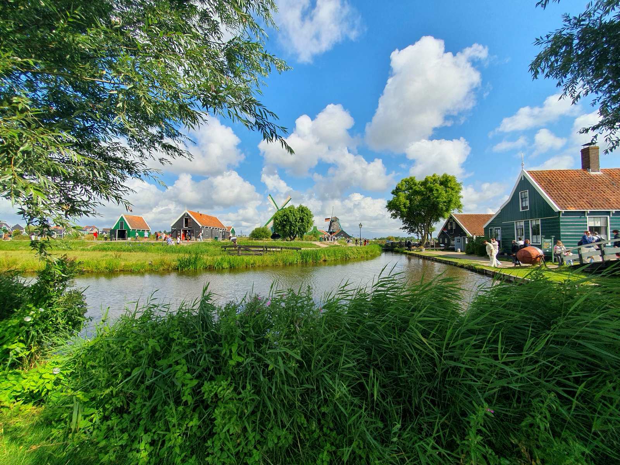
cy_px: 232
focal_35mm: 13
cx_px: 310
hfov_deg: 106.2
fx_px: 233
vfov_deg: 89.9
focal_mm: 1.8
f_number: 2.2
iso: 50
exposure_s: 1/1429
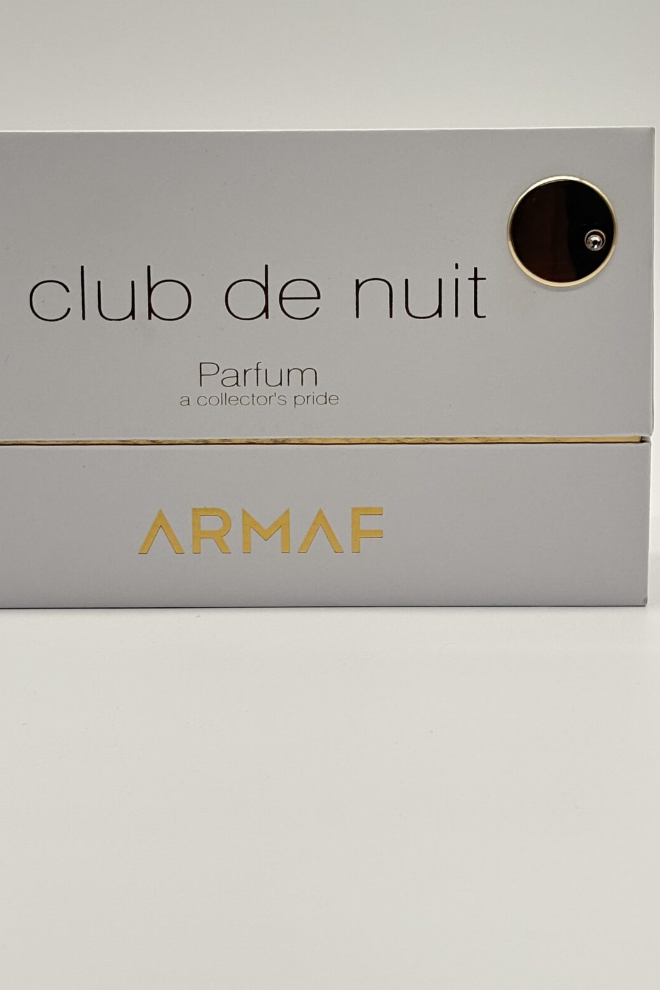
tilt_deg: -9.5
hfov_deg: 15.5
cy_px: 446
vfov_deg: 23.1
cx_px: 330
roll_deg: +0.4
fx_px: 2419
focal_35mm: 88
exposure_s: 1/475
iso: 40
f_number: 1.6
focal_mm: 5.96
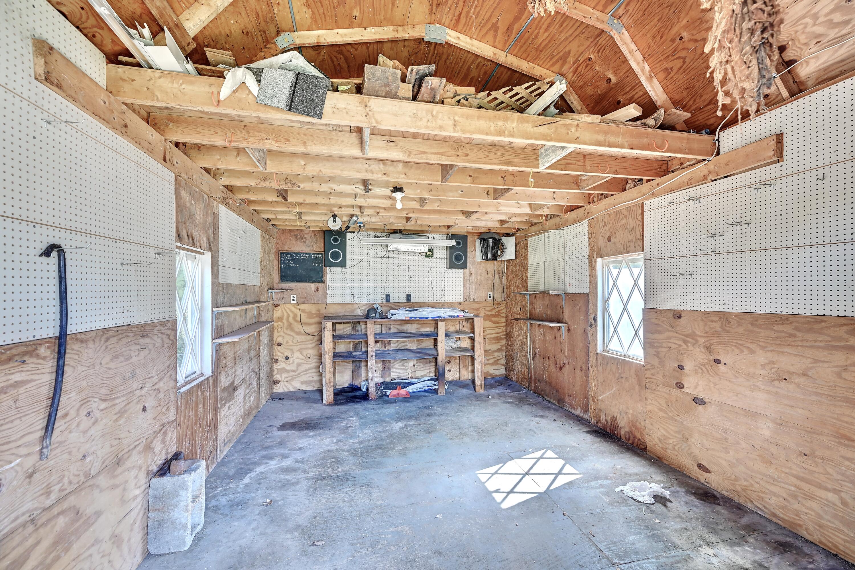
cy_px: 285
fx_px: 332
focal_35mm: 14
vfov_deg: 81.2
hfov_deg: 104.3
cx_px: 428
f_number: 8
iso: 400
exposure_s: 1/4
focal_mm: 14
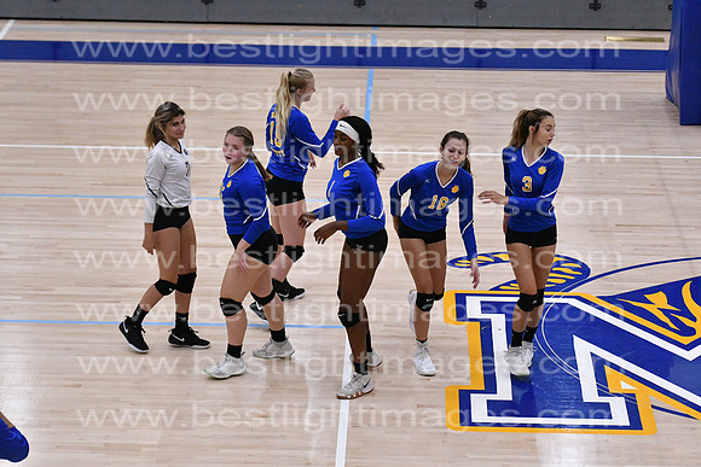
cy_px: 234
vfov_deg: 10.2
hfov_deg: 15.2
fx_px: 2629
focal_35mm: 135
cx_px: 350
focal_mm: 90
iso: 6400
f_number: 3.2
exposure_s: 1/1600
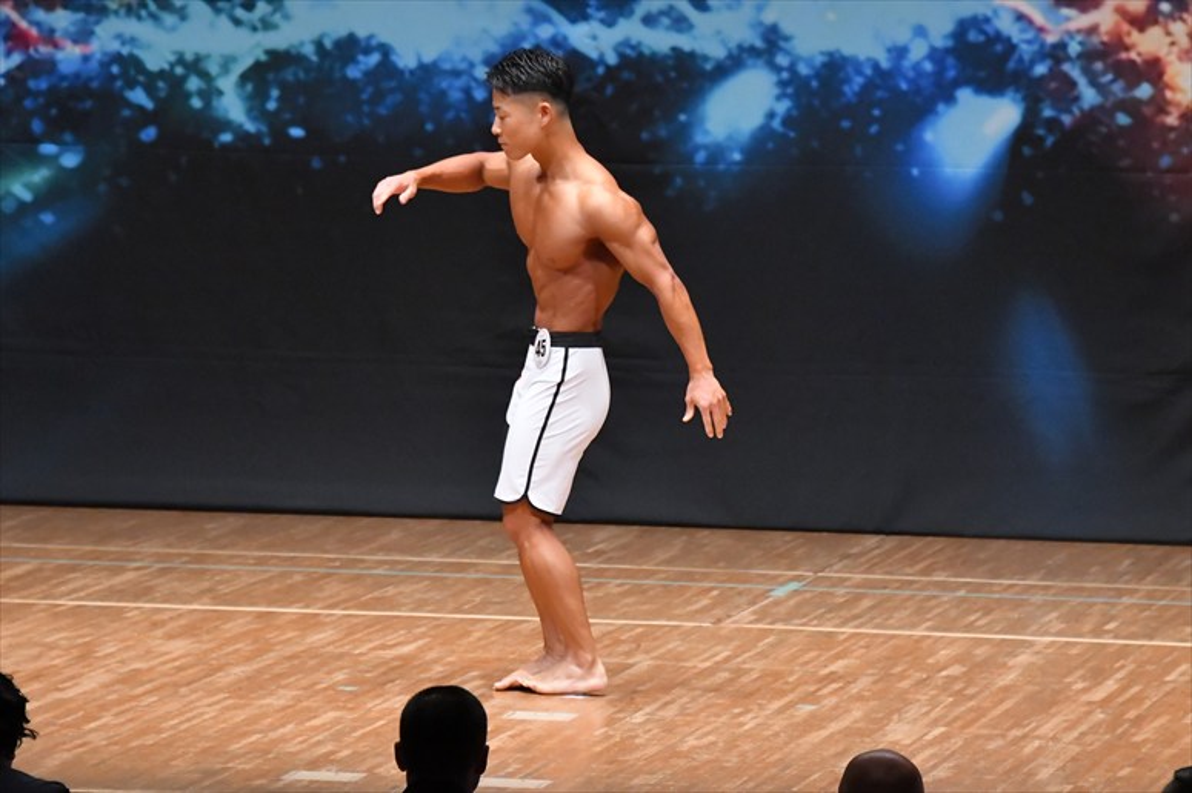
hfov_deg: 7.6
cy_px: 396
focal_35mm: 270
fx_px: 8936
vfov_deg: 5.1
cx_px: 596
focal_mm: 180
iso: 8000
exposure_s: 1/400
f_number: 5.6
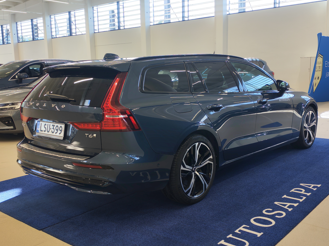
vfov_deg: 37.7
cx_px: 166
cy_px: 127
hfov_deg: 49.0
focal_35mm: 38
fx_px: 361
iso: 84
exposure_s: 1/100
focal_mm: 6.12
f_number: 1.9
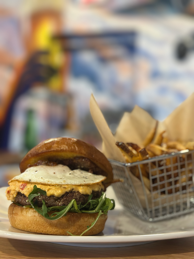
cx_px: 97
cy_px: 130
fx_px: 359
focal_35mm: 48
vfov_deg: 39.7
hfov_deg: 30.3
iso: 400
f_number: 1.78
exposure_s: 1/40
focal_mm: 6.86
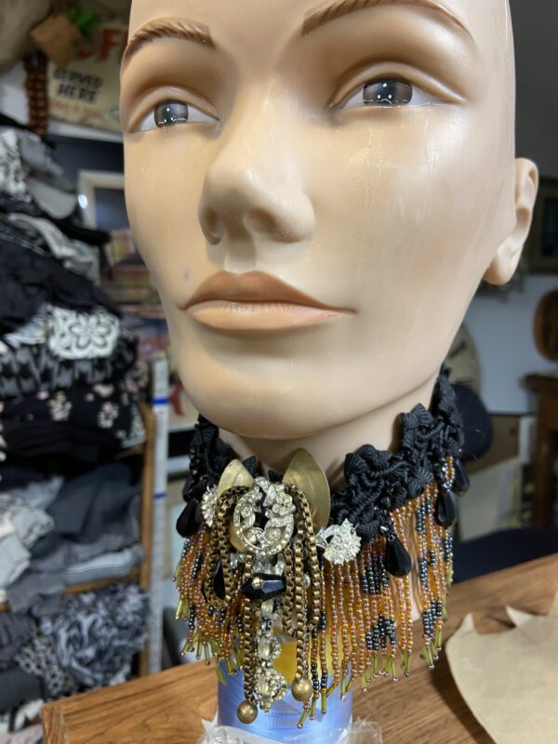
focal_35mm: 26
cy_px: 372
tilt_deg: -4.6
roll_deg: +0.6
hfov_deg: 53.1
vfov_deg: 67.3
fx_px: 559
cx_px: 279
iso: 80
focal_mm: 4.25
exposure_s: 1/60
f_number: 1.8
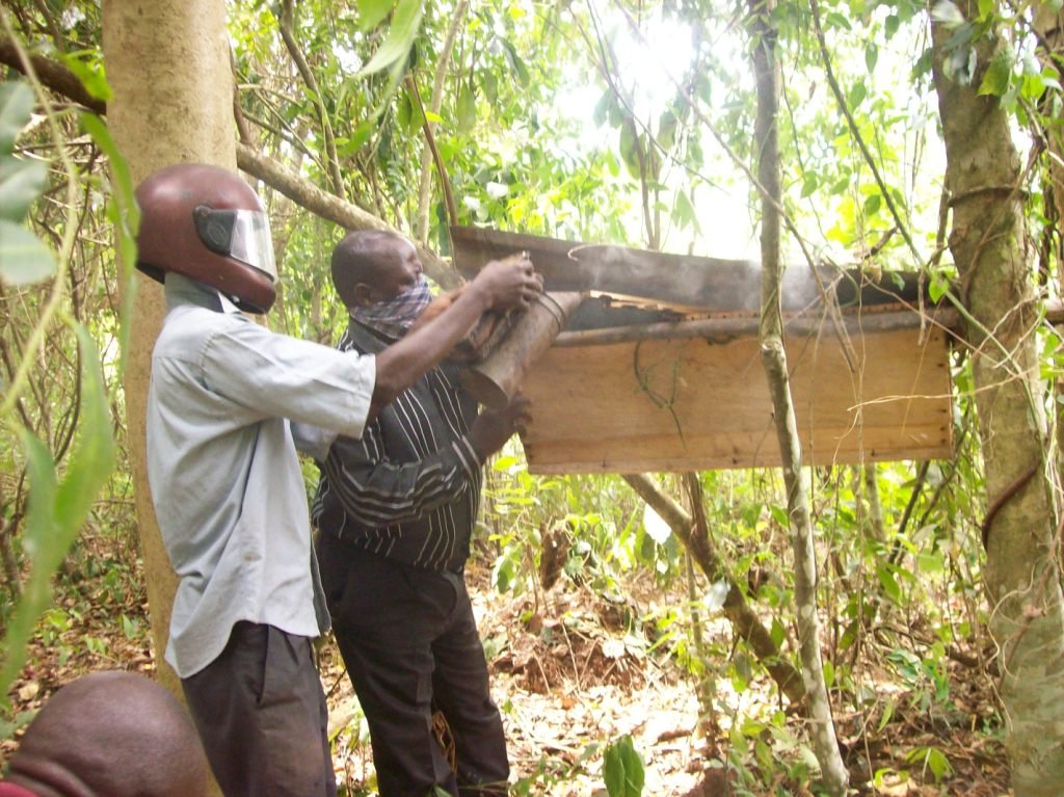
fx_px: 1106
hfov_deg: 51.4
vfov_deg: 39.6
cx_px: 532
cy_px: 398
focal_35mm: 36
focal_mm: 6
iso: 200
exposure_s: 1/64
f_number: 2.7
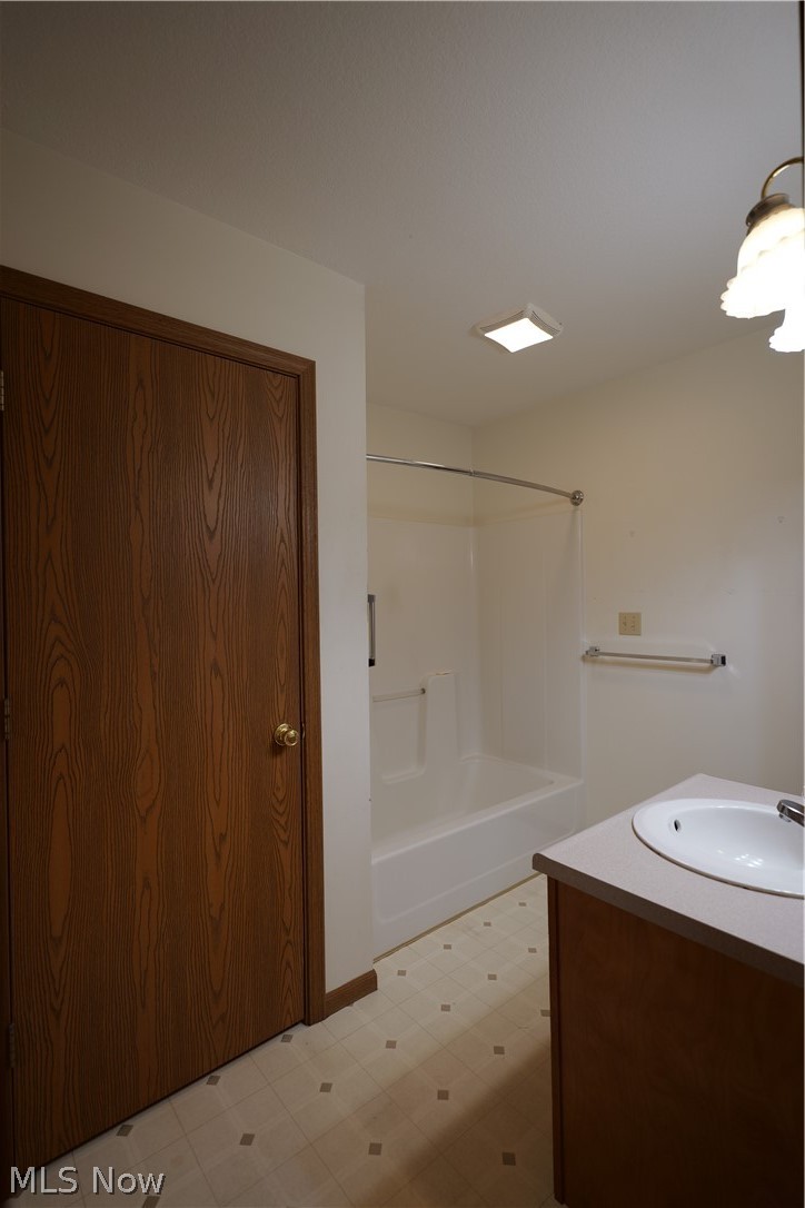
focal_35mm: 16
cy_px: 604
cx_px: 402
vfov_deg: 96.7
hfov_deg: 73.7
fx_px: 537
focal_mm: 16
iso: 250
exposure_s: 1/60
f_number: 2.8
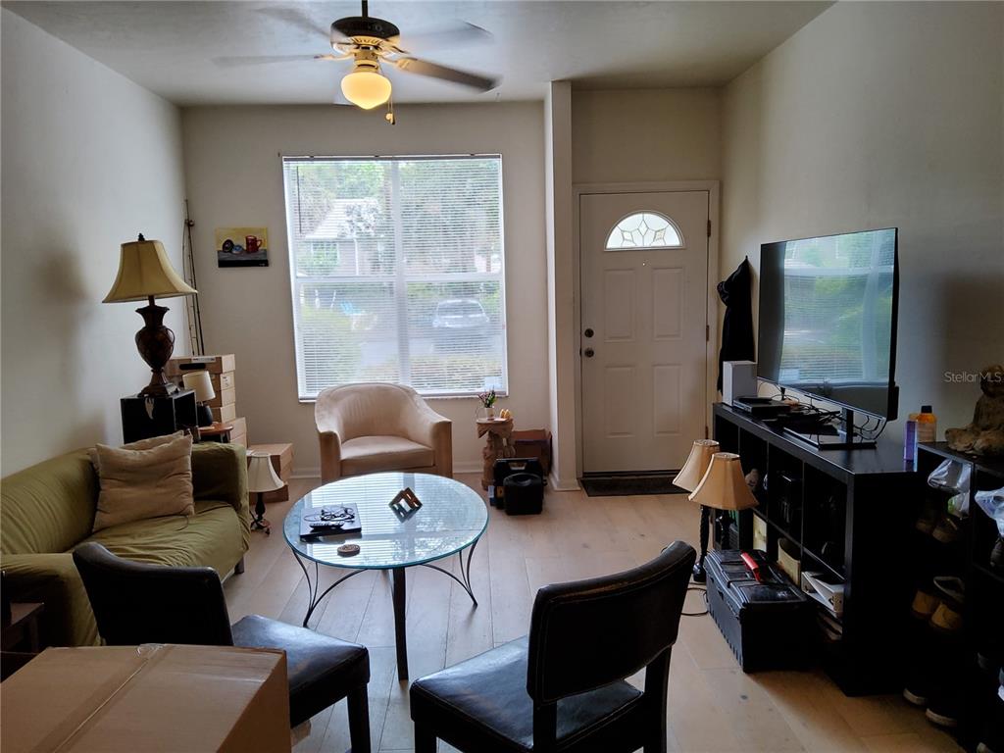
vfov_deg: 53.1
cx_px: 502
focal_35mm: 26
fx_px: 754
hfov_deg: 67.3
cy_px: 376
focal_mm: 3.08
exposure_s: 1/60
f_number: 2
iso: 160
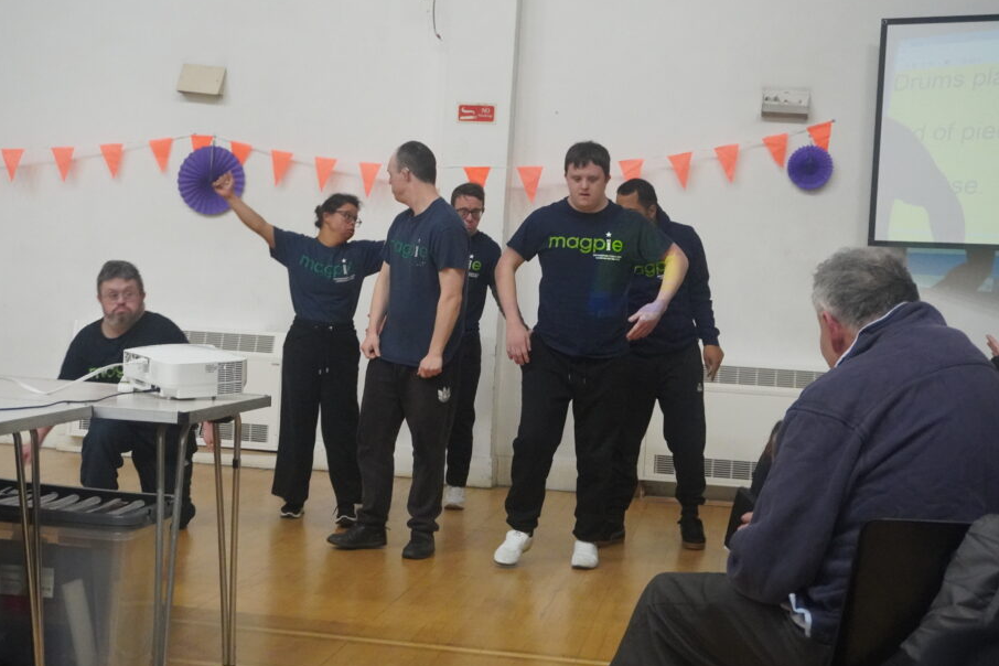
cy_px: 326
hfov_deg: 37.8
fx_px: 1459
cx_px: 488
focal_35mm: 53
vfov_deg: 25.7
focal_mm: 31
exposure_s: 1/100
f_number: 5
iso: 6400
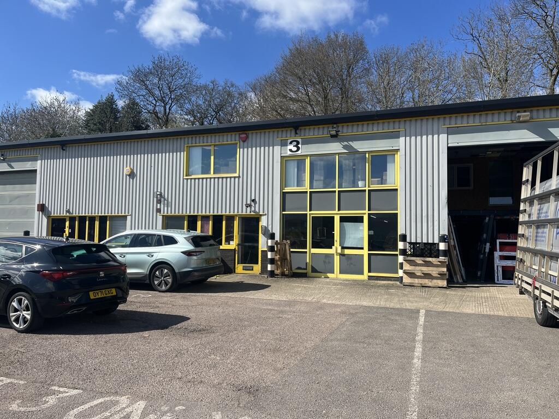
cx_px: 280
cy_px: 210
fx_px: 420
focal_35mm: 26
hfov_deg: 67.3
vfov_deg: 53.1
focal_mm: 5.1
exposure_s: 1/3745
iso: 50
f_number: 1.6
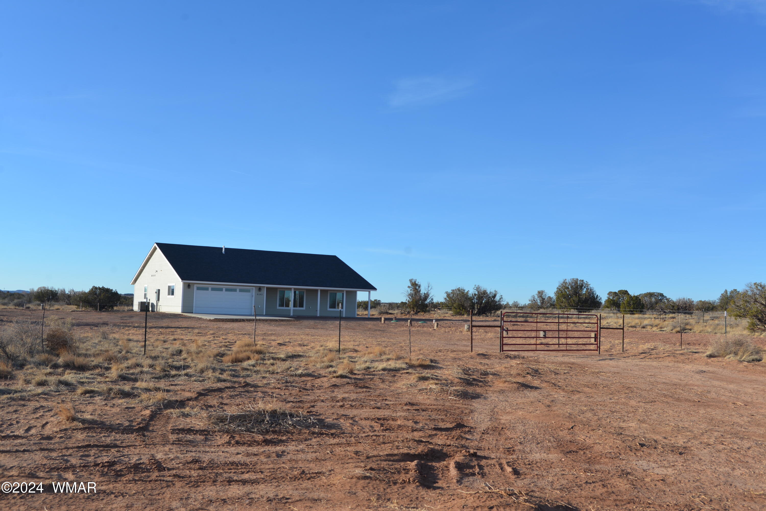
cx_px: 383
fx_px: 808
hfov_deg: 50.7
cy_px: 256
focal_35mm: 38
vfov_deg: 35.1
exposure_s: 1/250
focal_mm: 38
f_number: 8
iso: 100
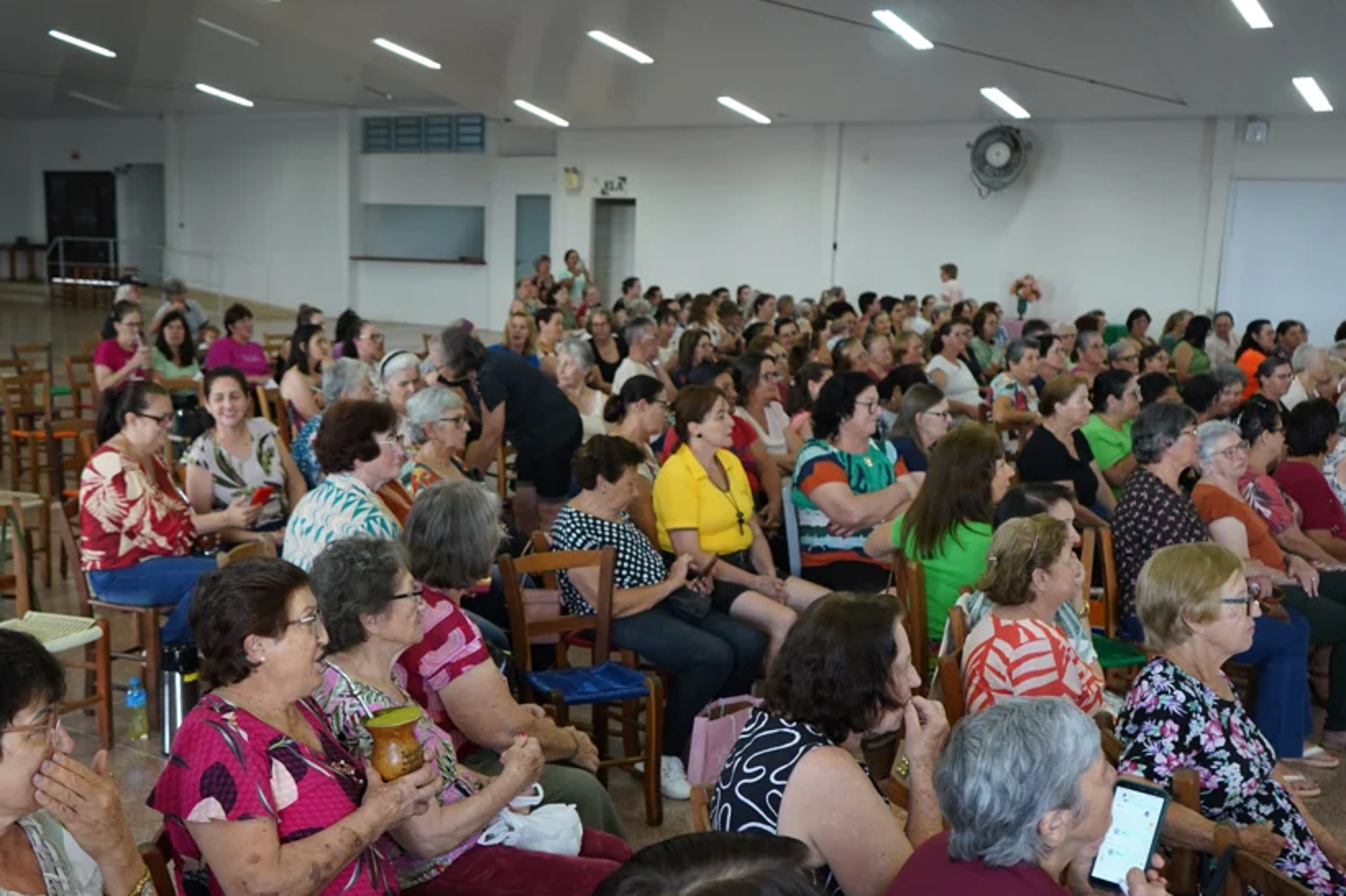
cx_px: 584
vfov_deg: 32.4
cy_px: 589
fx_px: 1532
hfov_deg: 47.3
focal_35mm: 41
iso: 1600
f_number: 4.5
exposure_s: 1/160
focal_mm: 28
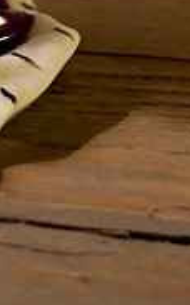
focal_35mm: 342
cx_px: -192
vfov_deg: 5.8
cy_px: -530
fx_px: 2840
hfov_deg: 3.8
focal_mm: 40
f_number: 4.2
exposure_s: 1/60
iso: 3600
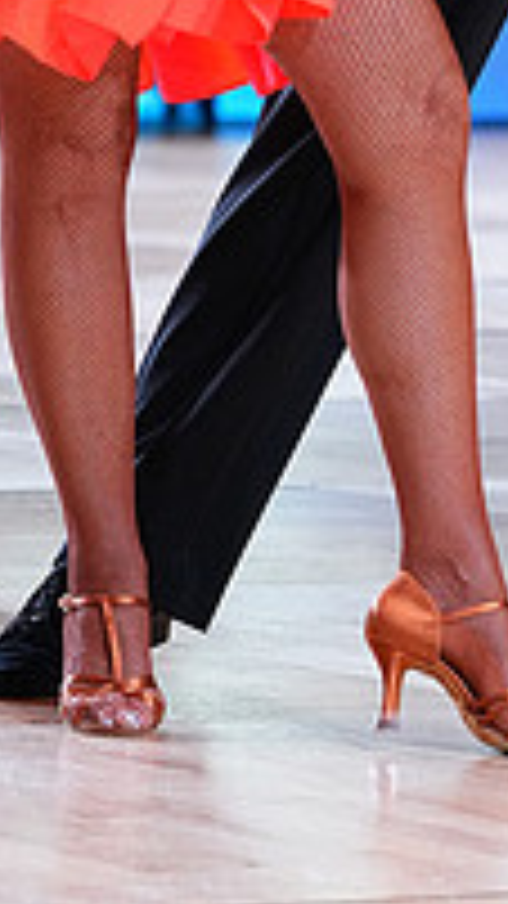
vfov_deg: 5.5
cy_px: -166
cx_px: 542
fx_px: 9415
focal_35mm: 393
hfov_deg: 3.1
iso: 2000
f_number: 4
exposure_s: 1/400
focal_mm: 130
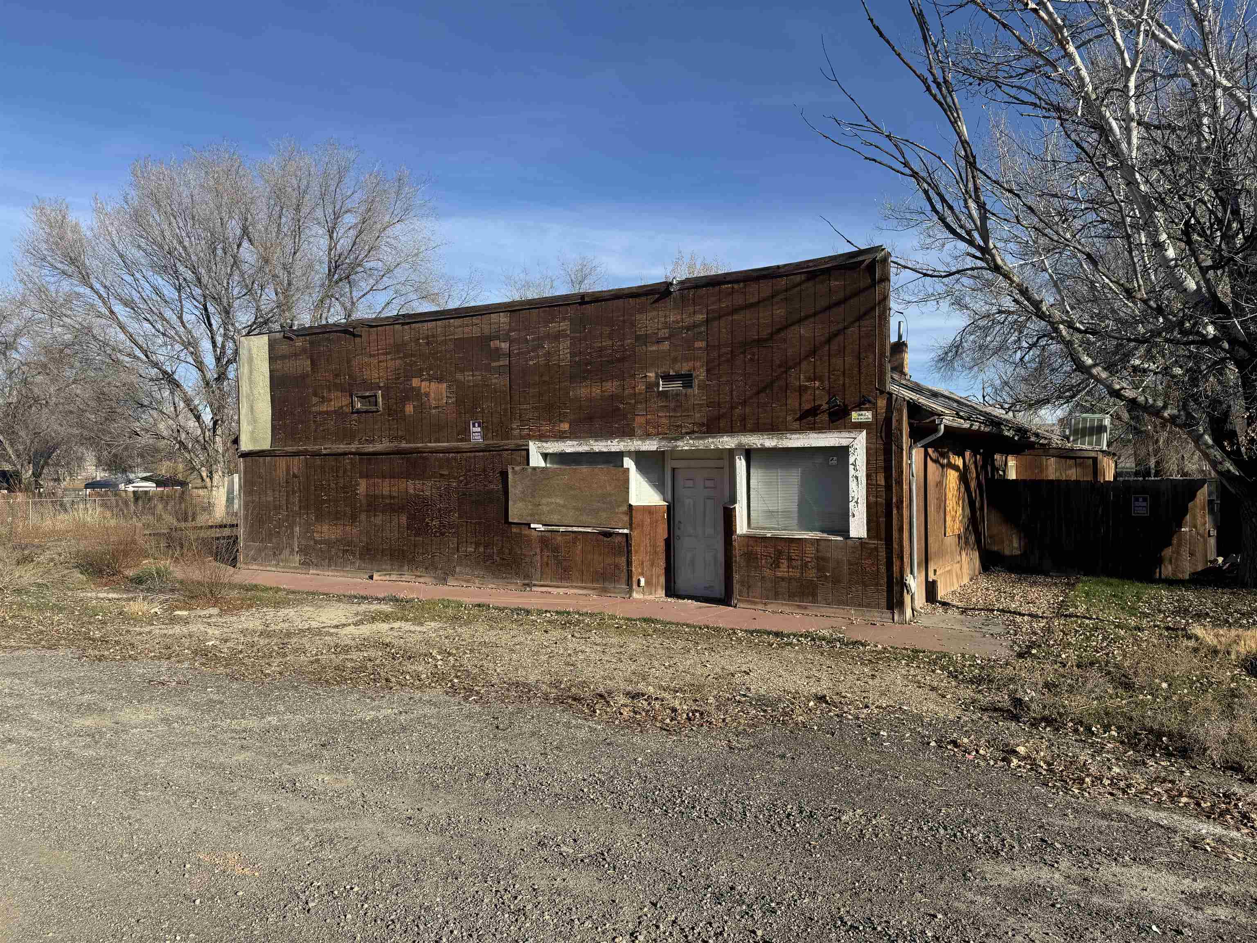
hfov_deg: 71.6
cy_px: 472
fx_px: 872
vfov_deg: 56.8
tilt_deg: -0.1
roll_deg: -0.1
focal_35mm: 24
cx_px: 628
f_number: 1.78
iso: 80
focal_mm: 6.76
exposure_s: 1/4310
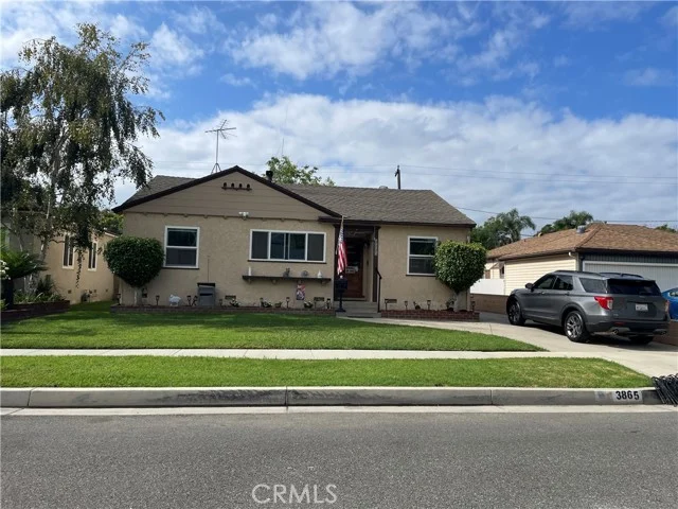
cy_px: 254
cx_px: 339
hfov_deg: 67.3
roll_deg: -0.8
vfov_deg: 53.1
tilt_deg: +3.5
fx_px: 509
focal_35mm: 26
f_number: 1.6
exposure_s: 1/5556
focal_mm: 4.2
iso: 32
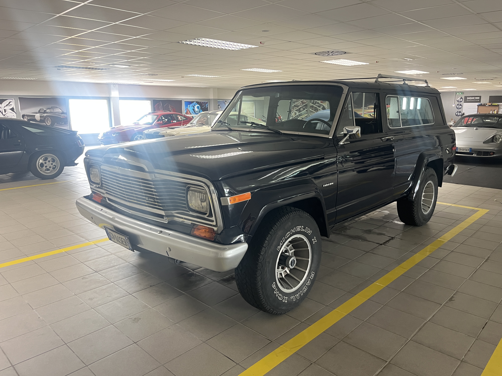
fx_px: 377
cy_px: 188
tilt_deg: -11.7
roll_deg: +0.8
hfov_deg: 67.3
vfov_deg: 53.1
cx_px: 251
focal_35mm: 26
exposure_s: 1/50
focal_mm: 5.1
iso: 400
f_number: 1.6
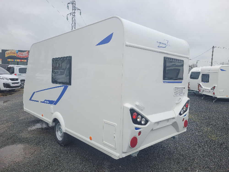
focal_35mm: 26
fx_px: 172
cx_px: 114
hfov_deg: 67.3
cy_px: 86
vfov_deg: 53.1
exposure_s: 1/1129
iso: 40
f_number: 1.8
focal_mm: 5.4
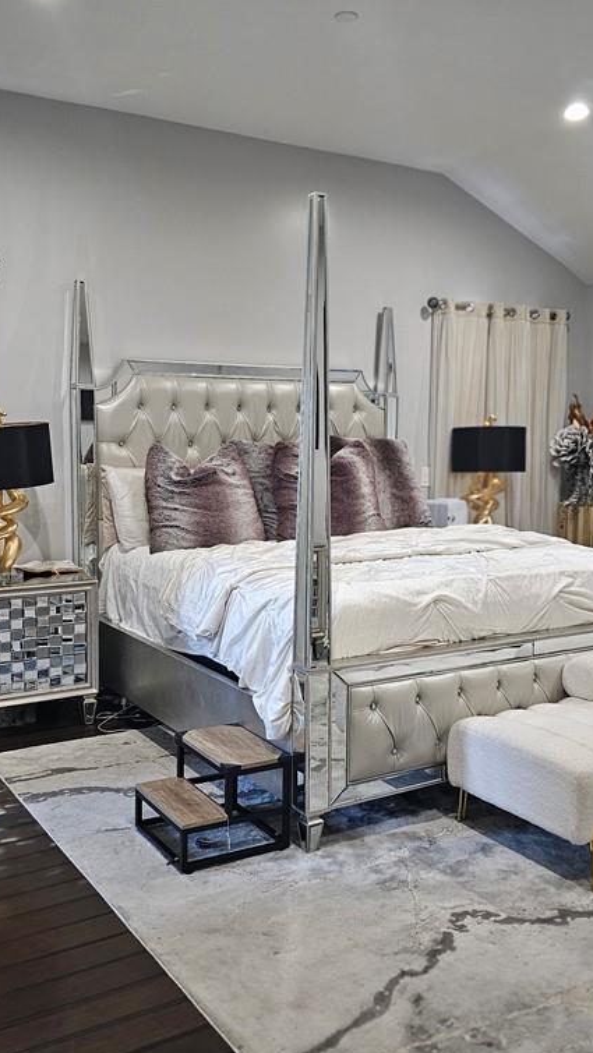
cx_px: 275
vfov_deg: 58.0
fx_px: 950
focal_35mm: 34
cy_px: 524
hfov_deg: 34.7
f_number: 1.7
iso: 640
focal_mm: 6.3
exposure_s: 1/60
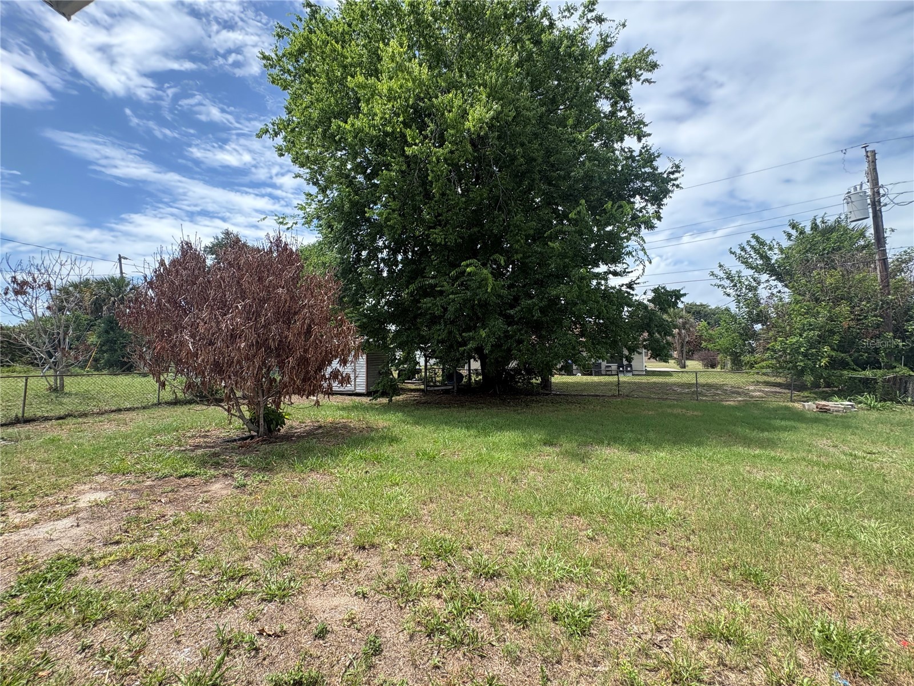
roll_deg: +0.1
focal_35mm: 14
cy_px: 343
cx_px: 457
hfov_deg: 102.1
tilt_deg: +2.4
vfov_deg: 85.7
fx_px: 370
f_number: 2.2
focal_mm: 2.22
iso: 64
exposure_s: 1/763
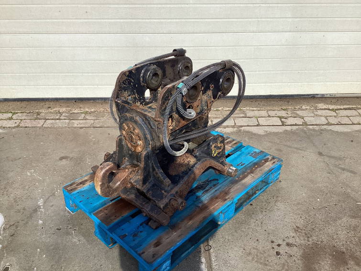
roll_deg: +0.3
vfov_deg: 45.4
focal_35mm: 31
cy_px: 136
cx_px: 180
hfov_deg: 58.4
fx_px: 323
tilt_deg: -29.2
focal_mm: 3.3
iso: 25
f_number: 2.4
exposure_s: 1/1812
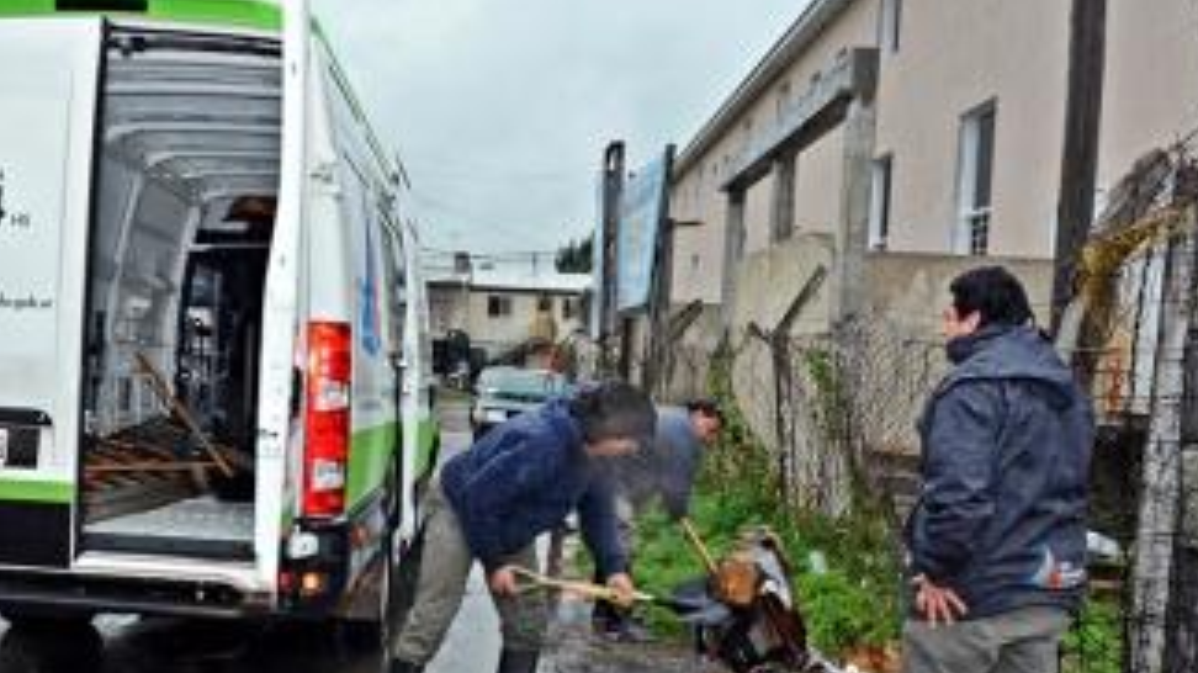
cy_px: 412
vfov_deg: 30.3
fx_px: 1238
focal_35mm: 39
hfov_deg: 50.8
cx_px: 410
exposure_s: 1/60
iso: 800
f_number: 7.1
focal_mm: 18
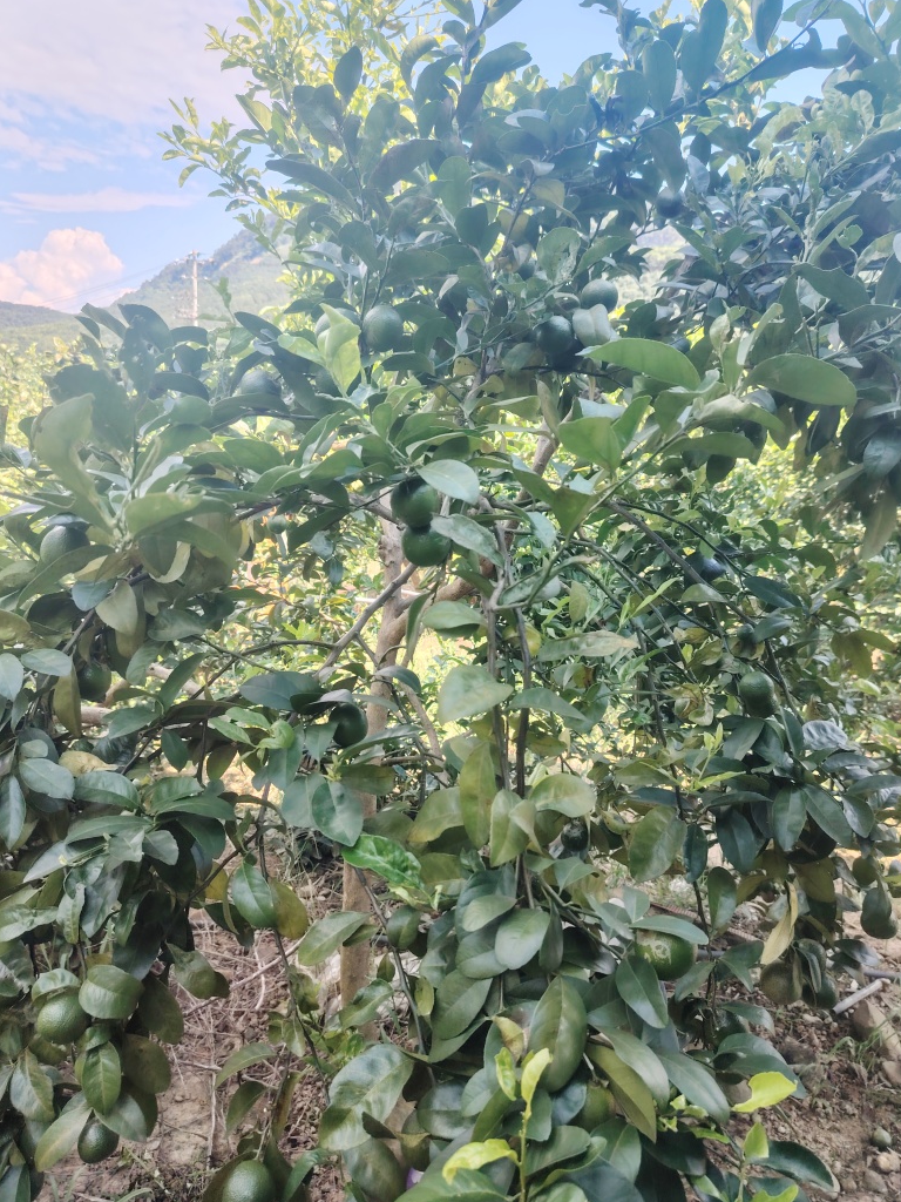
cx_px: 465
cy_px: 603
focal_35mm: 25
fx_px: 868
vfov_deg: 69.4
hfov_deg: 54.9
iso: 538
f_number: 1.75
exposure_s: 1/900
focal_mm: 5.25
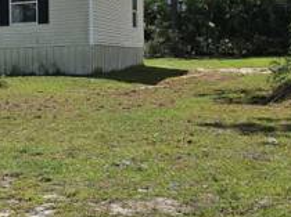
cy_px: 75
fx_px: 588
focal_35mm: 70
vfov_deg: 20.9
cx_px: -90
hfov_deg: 24.2
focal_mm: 5.4
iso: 25
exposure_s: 1/3291
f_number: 1.8
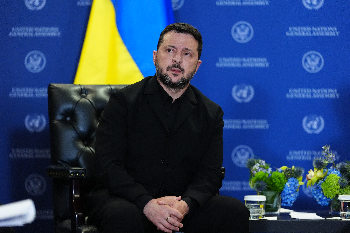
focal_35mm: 151
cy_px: 116
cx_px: 175
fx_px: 1468
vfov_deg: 9.1
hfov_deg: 13.6
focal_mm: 151
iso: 5000
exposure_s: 1/400
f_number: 2.8
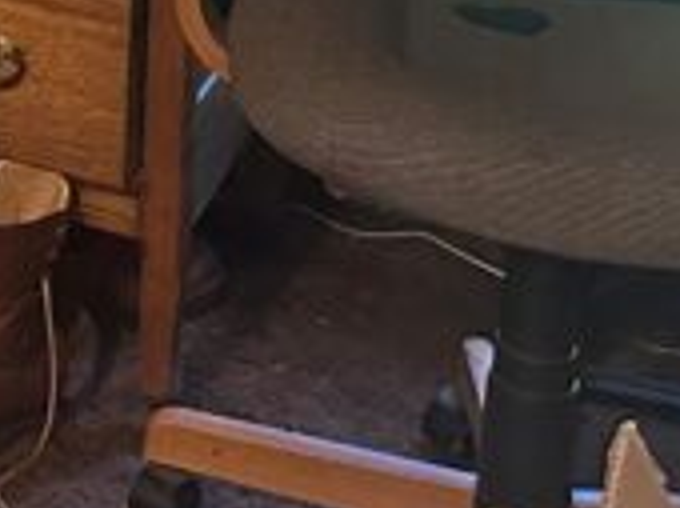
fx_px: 2962
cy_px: -856
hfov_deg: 11.9
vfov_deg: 8.6
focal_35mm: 151
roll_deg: -2.3
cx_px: -630
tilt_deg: -5.5
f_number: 1.78
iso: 640
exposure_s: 1/40
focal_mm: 6.86
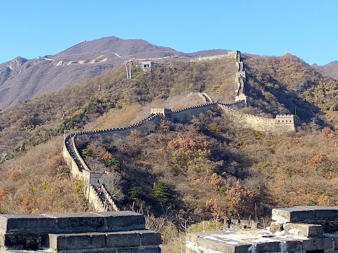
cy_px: 126
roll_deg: -1.7
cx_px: 169
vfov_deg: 53.0
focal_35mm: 26
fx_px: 254
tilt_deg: +4.3
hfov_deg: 67.3
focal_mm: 4.25
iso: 25
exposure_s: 1/1610
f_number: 1.8
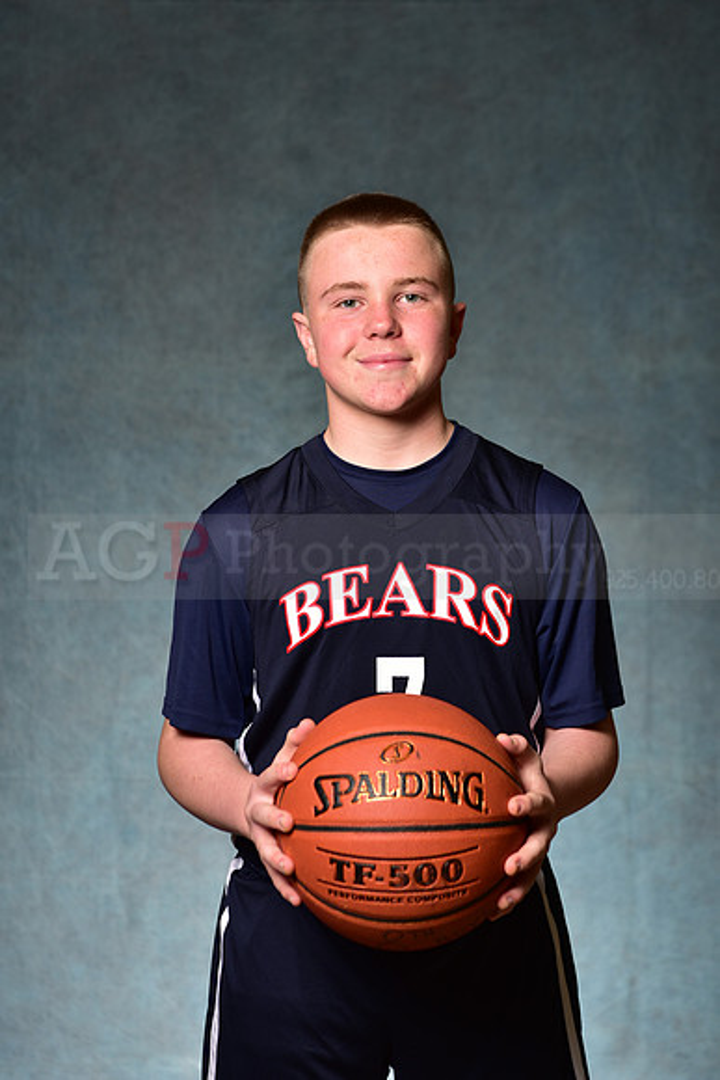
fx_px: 2099
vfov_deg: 28.8
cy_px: 540
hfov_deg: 19.5
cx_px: 360
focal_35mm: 70
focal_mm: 70
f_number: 4.5
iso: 100
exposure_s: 1/200
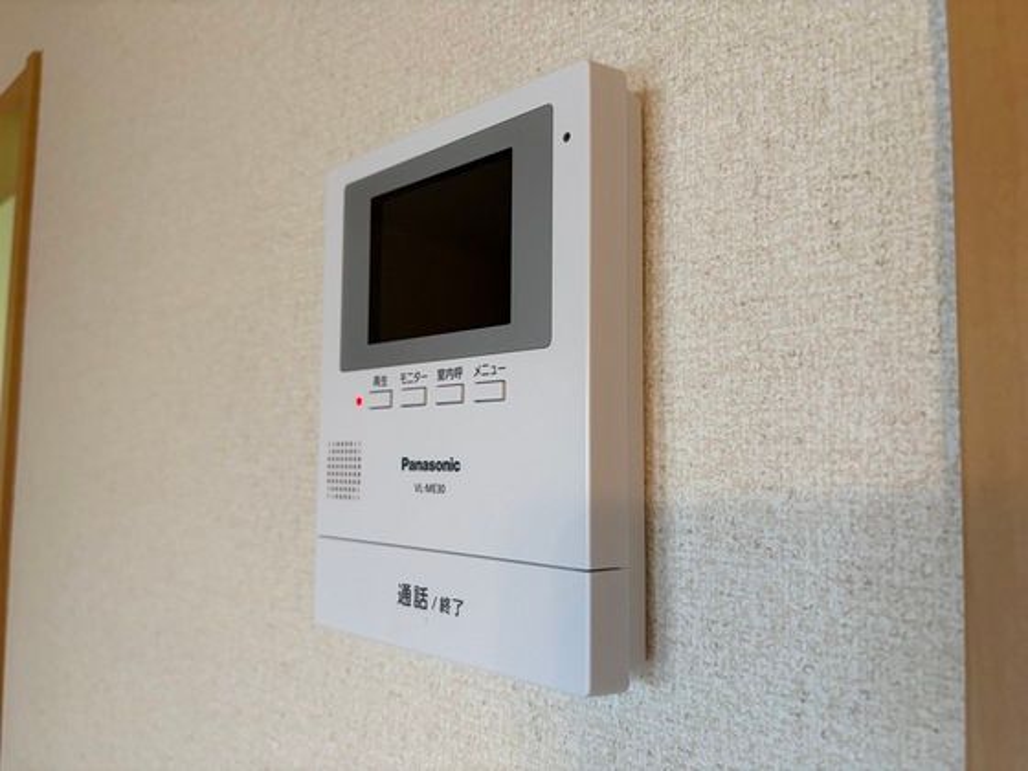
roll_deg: -0.2
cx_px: 514
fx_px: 772
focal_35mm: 26
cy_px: 386
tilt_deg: +5.0
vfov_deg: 53.1
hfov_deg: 67.3
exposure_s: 1/60
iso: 250
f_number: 1.6
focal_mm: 5.96
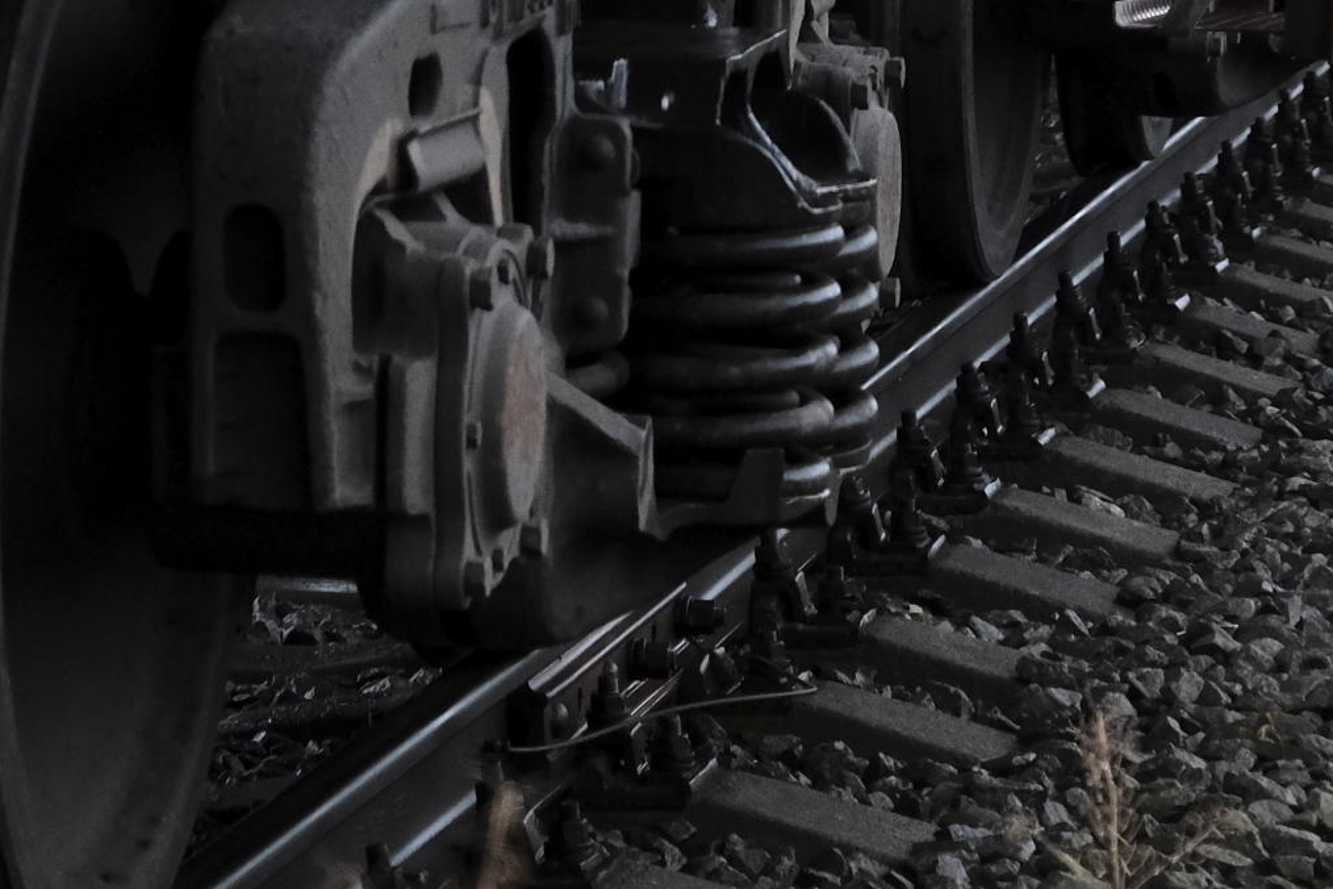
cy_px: 401
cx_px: 691
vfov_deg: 6.6
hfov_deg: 9.8
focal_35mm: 209
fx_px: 7738
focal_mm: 46.3
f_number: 4
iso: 1600
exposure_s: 1/500
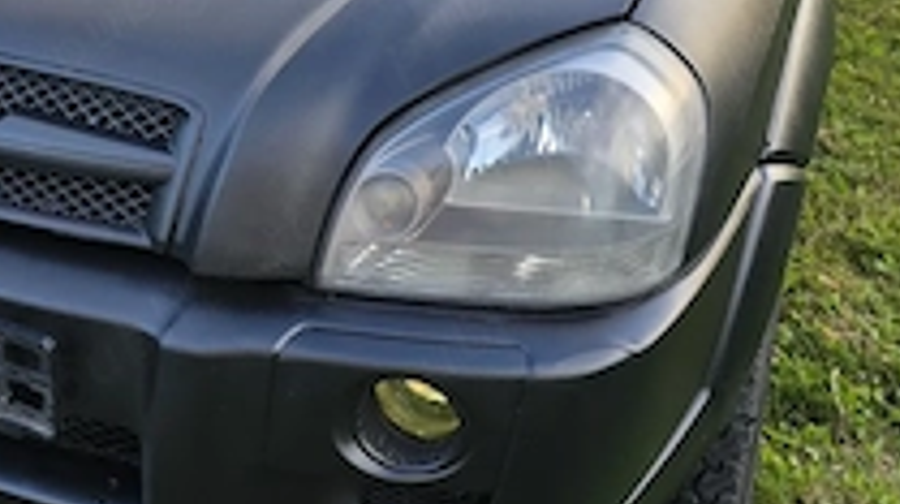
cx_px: 271
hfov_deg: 42.1
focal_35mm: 48
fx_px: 1144
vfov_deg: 23.9
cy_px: 22
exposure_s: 1/101
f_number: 1.7
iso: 40
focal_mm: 6.3
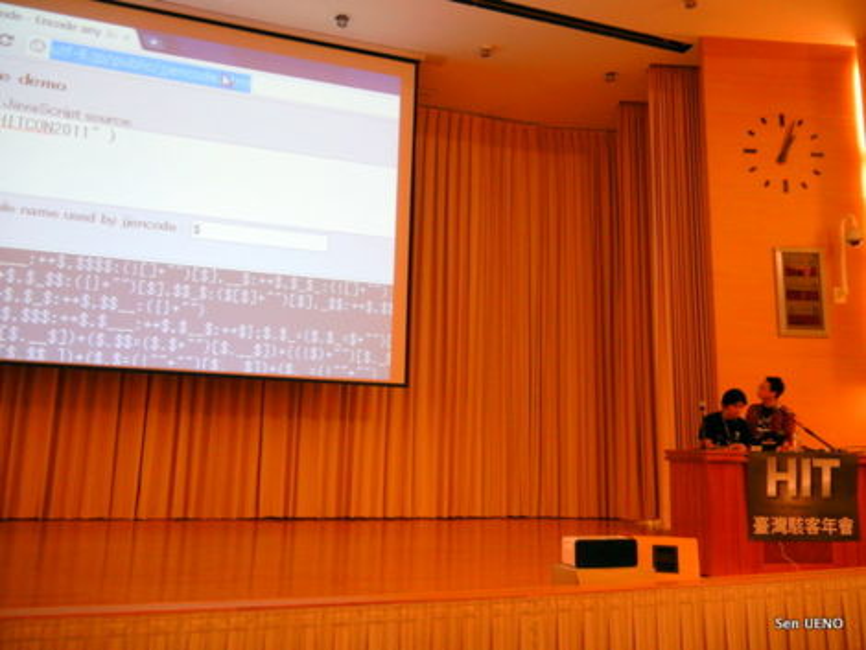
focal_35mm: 30
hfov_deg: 59.9
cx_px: 433
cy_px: 325
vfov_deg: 46.8
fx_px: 751
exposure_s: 1/18.1
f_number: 3.5
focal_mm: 5.4
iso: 400
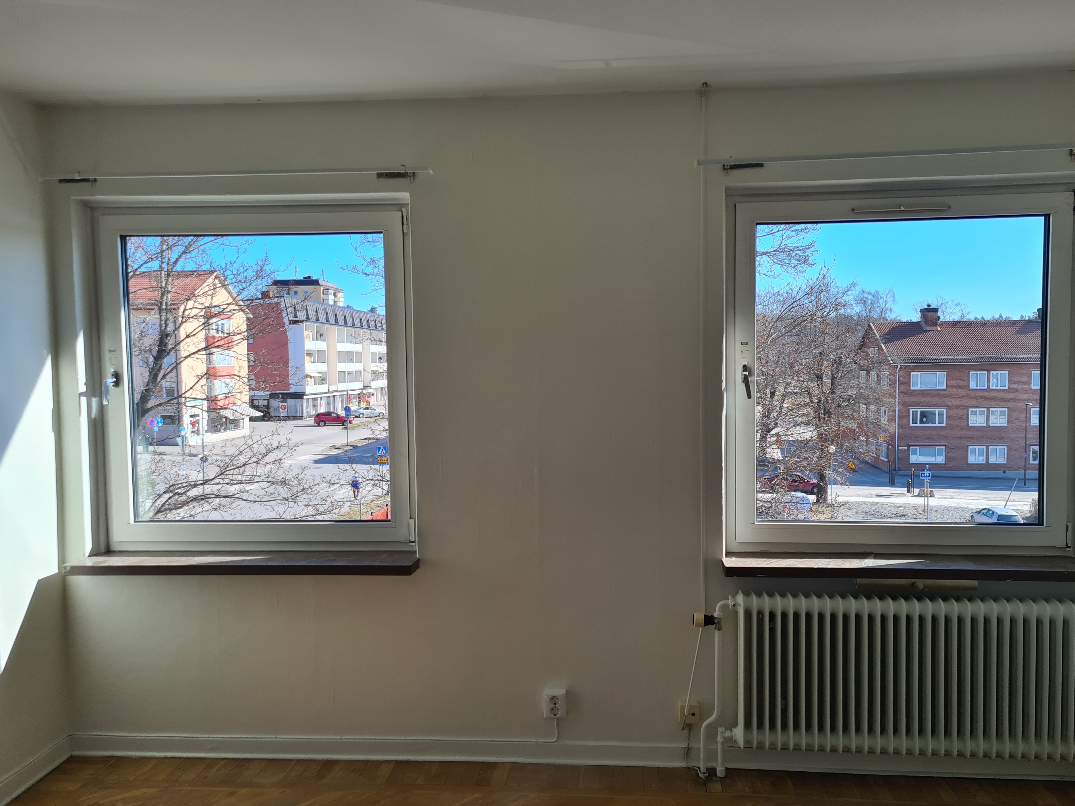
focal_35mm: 28
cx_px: 571
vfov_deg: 49.7
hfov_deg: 63.4
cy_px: 410
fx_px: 870
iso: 50
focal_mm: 5.4
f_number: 1.8
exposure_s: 1/724
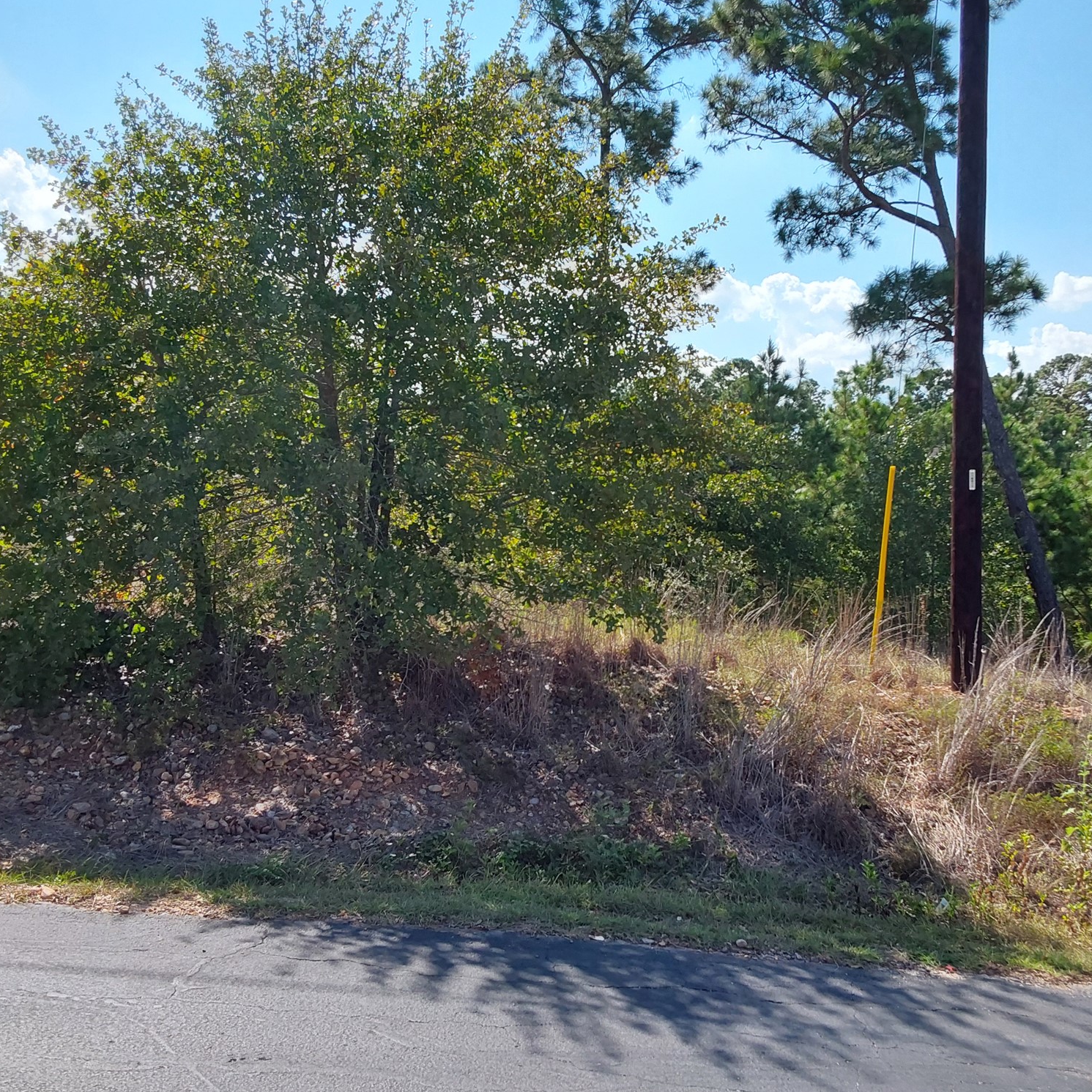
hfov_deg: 48.3
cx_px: 614
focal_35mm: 34
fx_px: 1213
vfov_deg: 48.4
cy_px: 534
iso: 50
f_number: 1.9
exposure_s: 1/1172
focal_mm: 2.91
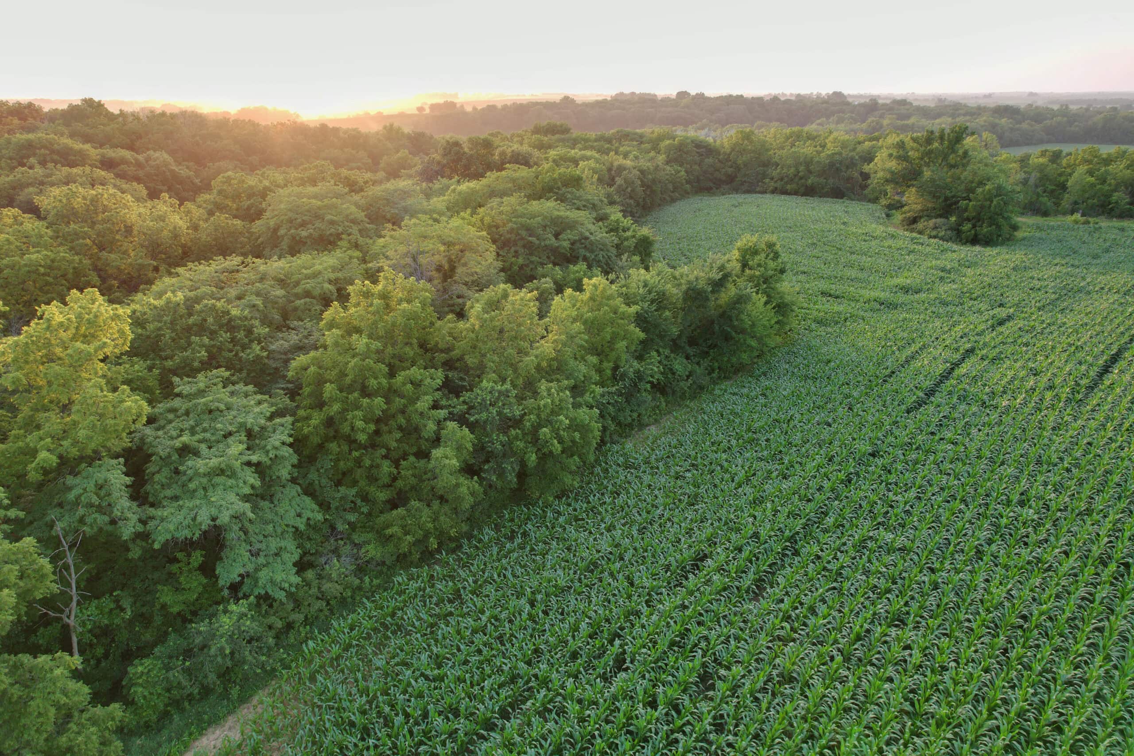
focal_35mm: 22
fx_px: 693
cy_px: 378
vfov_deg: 57.2
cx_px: 567
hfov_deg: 78.6
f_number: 2.8
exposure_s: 1/160
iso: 110
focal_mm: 8.4
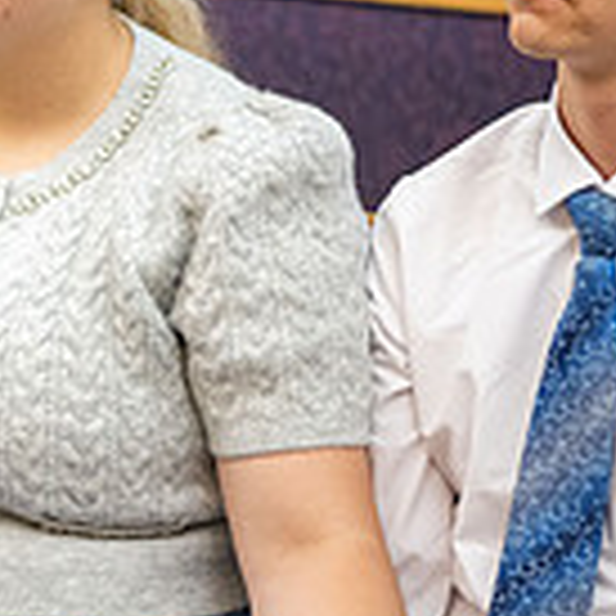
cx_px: -175
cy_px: 187
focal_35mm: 180
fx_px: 3624
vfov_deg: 9.7
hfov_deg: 9.5
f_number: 1.8
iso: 1600
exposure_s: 1/400
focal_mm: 50
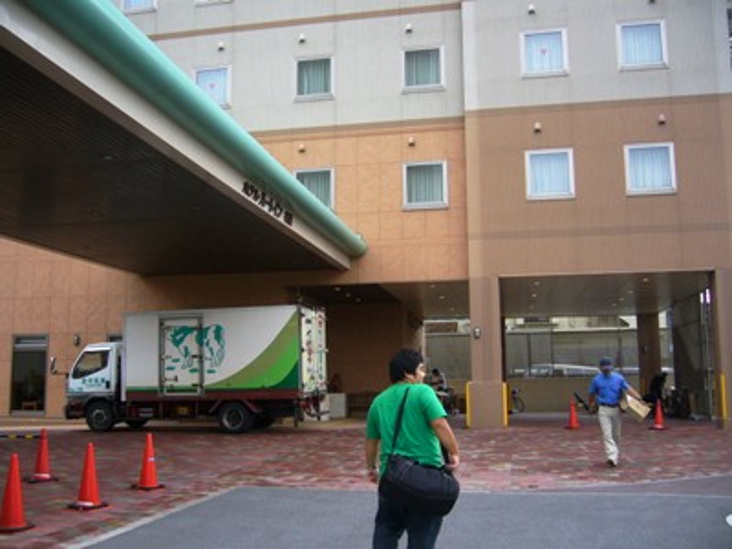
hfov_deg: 52.6
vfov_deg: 40.7
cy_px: 274
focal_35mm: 35
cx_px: 366
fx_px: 740
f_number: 2.8
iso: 80
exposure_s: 1/400
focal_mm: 5.8
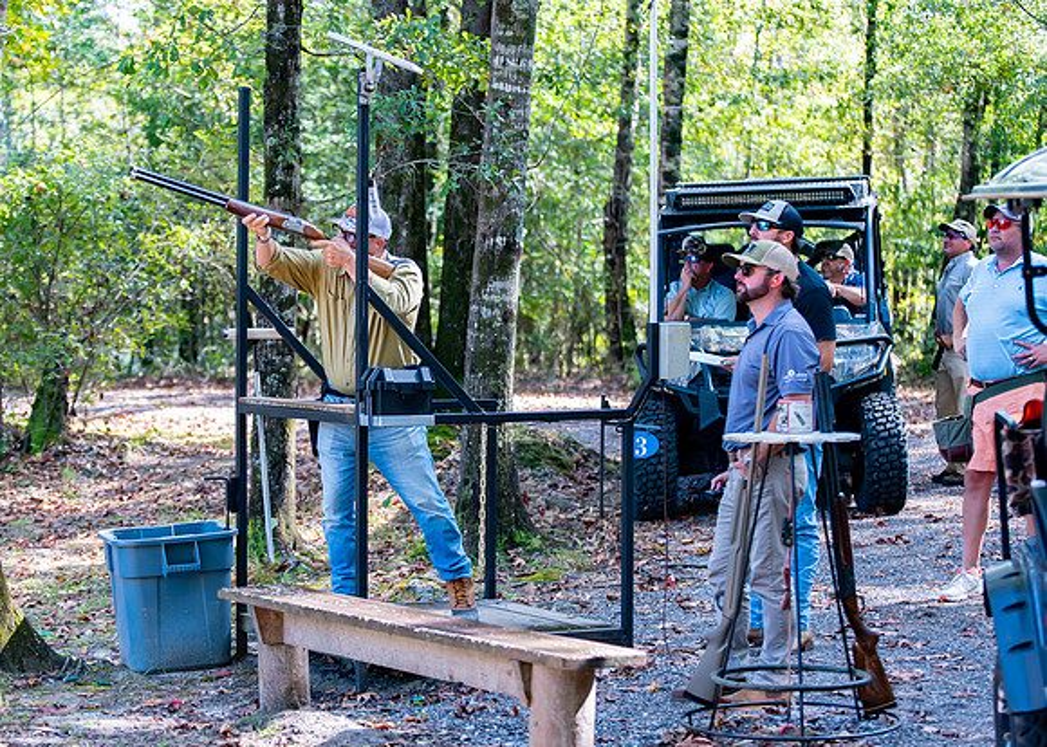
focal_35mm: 95
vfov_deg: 15.0
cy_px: 371
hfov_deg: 20.9
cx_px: 466
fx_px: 2833
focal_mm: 85
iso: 400
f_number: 2.8
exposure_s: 1/320
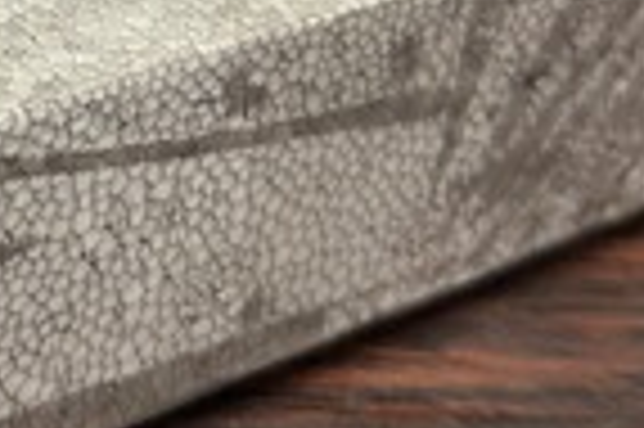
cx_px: -185
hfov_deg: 14.5
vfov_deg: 9.5
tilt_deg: -21.7
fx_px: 2430
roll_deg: -0.7
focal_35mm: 136
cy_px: -367
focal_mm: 6.76
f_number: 1.78
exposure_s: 1/60
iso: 160
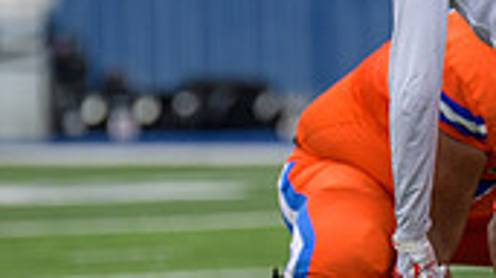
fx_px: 14013
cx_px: 528
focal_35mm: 1066
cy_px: 100
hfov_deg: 2.0
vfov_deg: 1.1
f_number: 3.5
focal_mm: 300
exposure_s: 1/1000
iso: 360
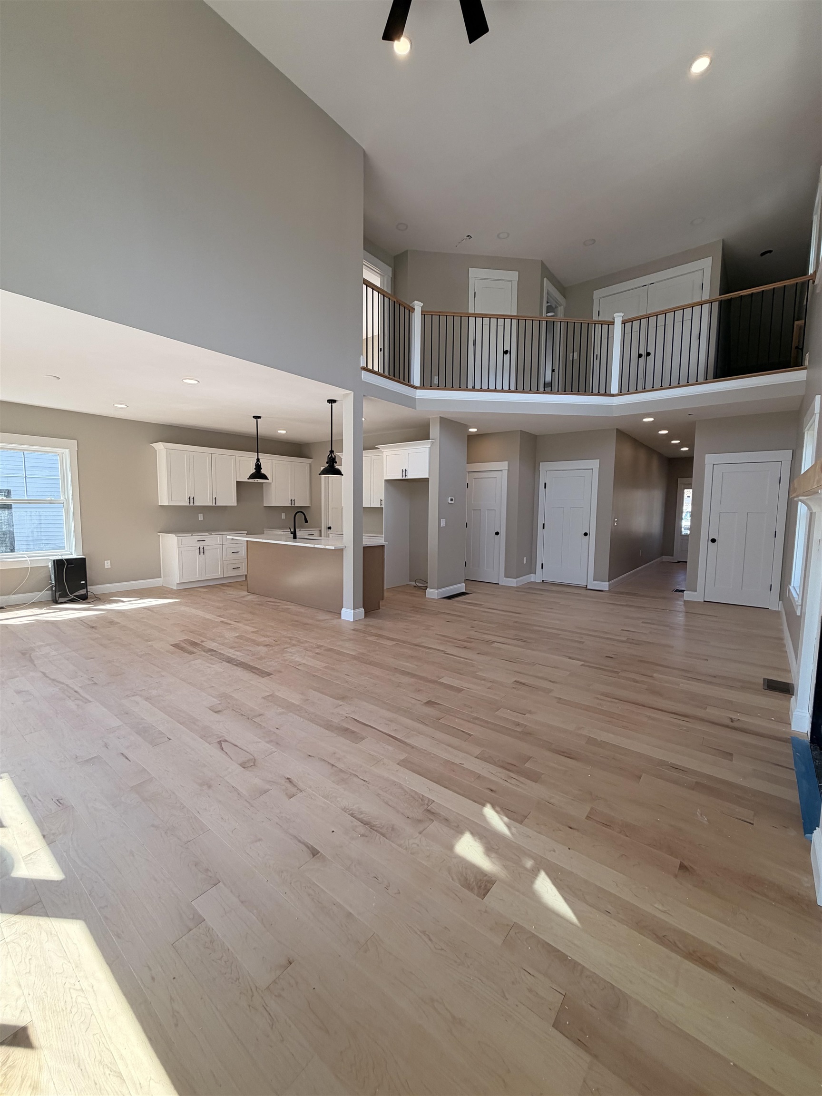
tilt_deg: -6.4
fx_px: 443
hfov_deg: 85.7
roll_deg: -0.8
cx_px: 411
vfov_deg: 102.1
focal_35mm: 14
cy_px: 548
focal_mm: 2.22
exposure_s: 1/197
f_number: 2.2
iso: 64
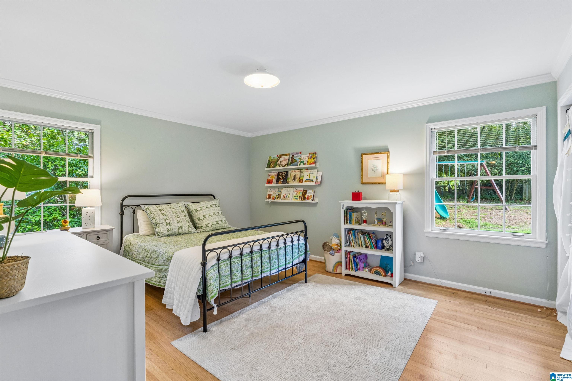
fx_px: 254
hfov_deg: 96.7
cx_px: 286
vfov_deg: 73.7
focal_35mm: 16
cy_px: 190
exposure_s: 1/5
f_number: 13
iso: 640
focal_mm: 16
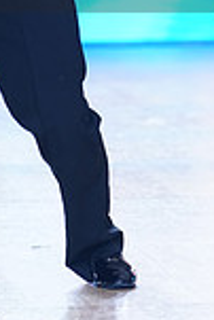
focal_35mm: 415
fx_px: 3692
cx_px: -75
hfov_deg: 3.3
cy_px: -57
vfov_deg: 4.9
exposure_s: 1/500
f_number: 2.8
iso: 800
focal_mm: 108
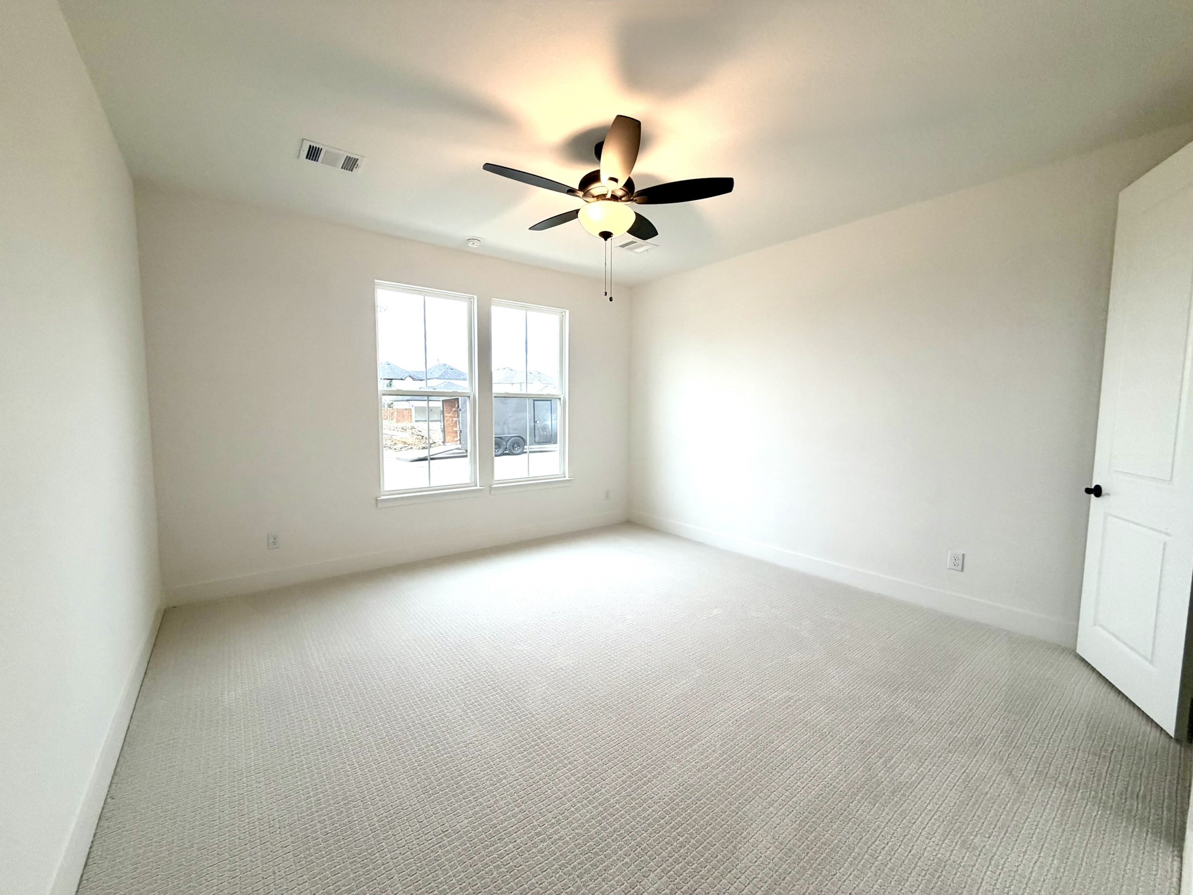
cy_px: 448
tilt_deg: -4.5
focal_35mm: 14
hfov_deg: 102.1
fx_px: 482
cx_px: 596
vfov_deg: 85.7
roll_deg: +0.2
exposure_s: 1/120
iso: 160
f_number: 2.2
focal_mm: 2.22
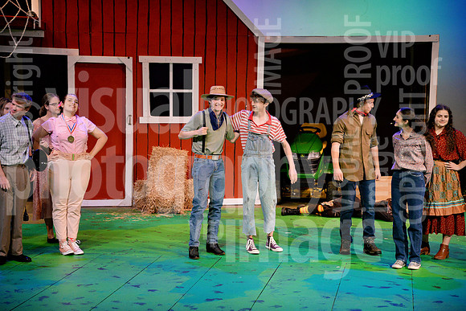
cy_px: 156
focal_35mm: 85
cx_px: 233
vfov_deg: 16.1
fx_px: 1100
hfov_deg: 23.9
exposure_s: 1/250
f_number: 4.5
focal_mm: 85
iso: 4000
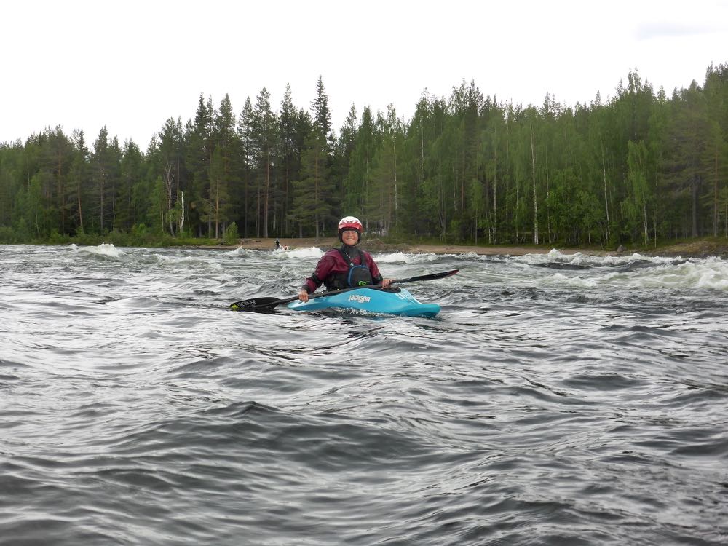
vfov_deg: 27.0
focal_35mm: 54
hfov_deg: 35.5
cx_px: 364
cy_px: 273
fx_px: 1136
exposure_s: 1/100
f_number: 4.6
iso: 160
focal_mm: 9.7
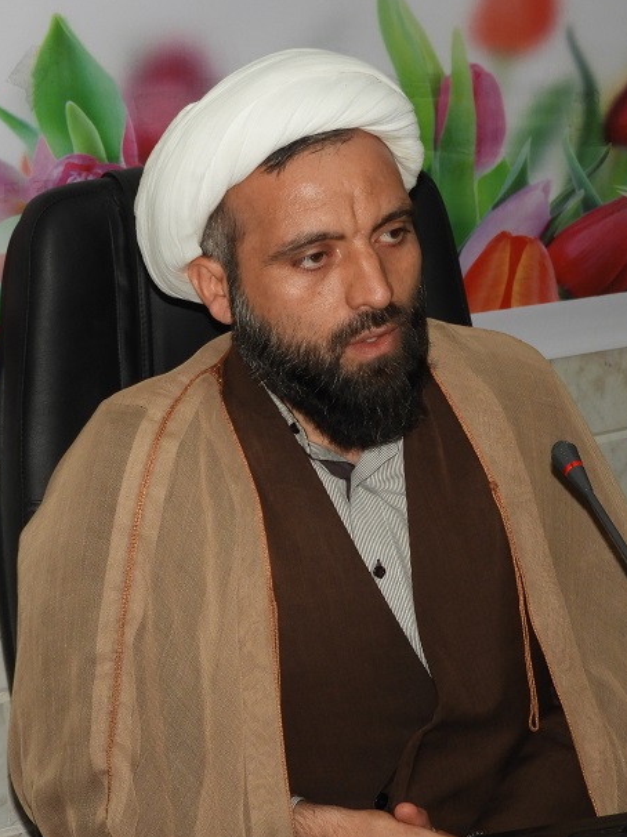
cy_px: 418
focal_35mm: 128
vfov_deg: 15.4
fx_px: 3093
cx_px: 283
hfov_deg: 11.6
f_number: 4.8
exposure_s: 1/60
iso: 200
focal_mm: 17
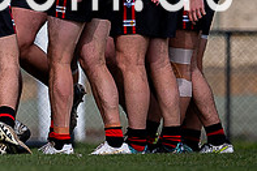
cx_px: -106
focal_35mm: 3417
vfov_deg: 0.4
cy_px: 32
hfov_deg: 0.6
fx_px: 24373
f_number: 4
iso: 160
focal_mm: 500
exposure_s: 1/1600
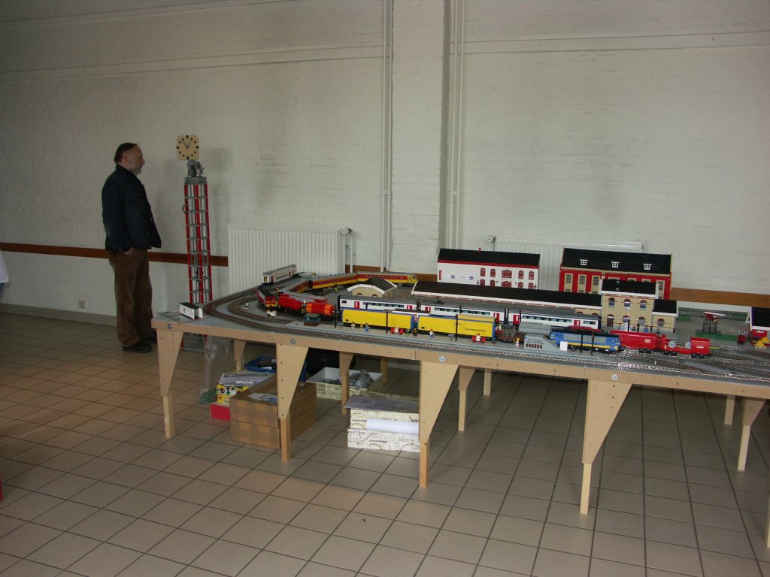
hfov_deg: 61.7
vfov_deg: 48.2
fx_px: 645
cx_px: 385
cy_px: 288
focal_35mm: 29
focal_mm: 7.43
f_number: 2.8
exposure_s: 1/50
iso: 100
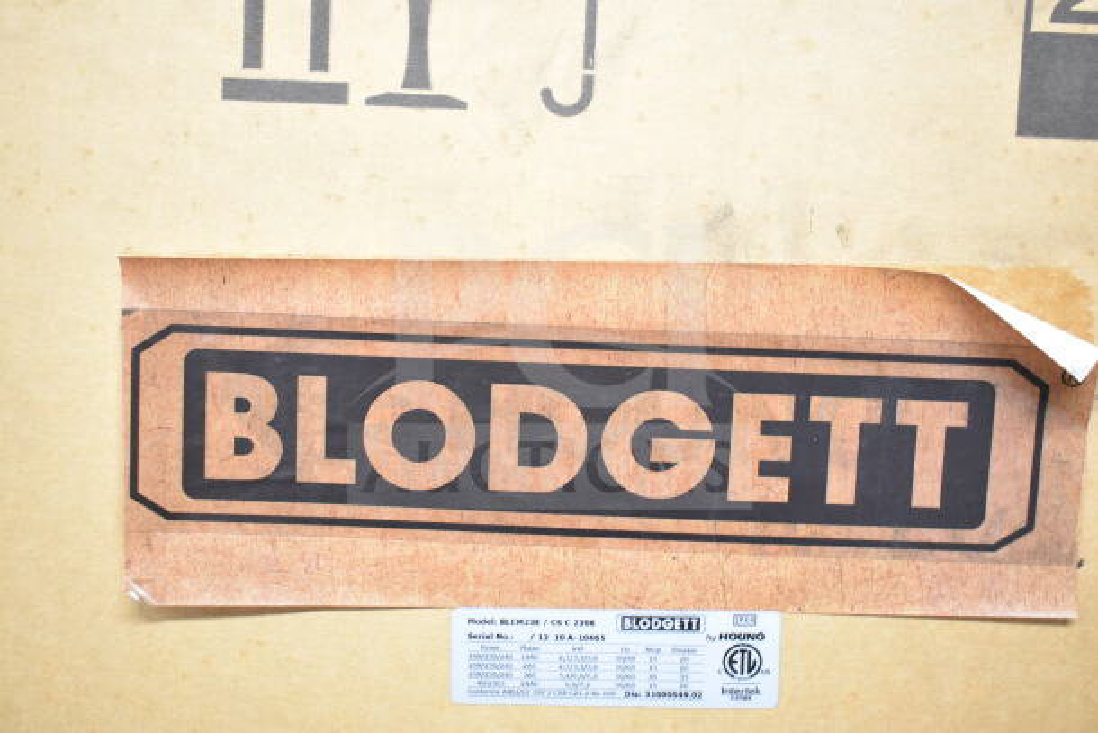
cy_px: 366
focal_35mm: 42
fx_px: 1281
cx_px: 549
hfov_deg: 46.4
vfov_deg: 31.9
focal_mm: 28
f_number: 4.2
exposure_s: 1/50
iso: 2000
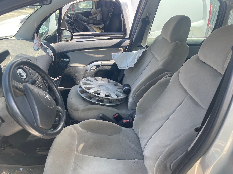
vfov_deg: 53.1
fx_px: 175
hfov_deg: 67.3
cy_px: 87
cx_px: 116
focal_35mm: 26
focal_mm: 4.2
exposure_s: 1/330
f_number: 1.6
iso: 32
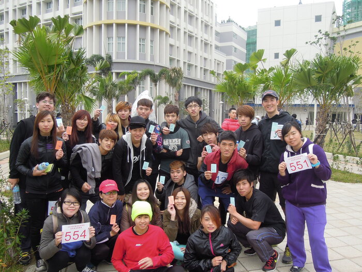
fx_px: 324
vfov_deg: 45.4
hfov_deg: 58.4
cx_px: 181
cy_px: 136
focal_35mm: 31
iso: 160
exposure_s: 1/80
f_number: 3
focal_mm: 5.5
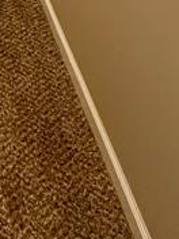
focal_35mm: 61
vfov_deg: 18.9
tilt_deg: -10.6
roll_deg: +0.1
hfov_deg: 20.1
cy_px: -243
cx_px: -103
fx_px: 421
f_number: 2.2
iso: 640
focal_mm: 2.22
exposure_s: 1/60
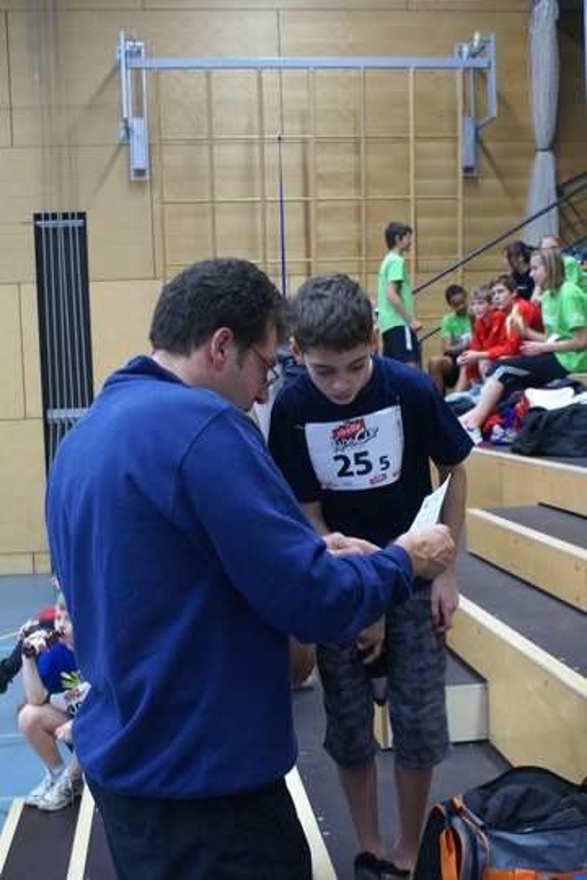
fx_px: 1027
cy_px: 440
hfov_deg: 31.9
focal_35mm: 42
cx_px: 294
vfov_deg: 46.4
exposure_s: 1/25
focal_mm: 28
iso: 800
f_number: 4.5
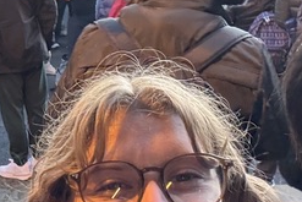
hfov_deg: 20.2
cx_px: 28
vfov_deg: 13.8
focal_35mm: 99
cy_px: 160
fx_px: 831
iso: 250
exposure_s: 1/60
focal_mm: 2.69
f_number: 1.9
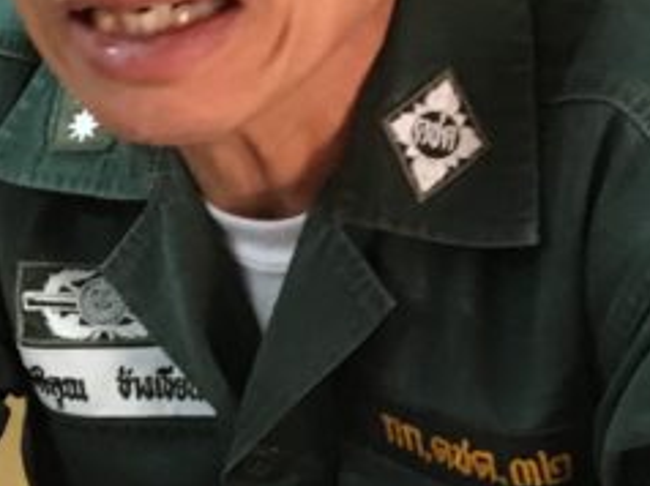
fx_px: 2345
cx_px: 82
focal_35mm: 125
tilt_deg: -21.3
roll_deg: +4.2
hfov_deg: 15.6
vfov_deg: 11.8
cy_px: 276
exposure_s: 1/17
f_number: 2.2
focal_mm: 4.15
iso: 200
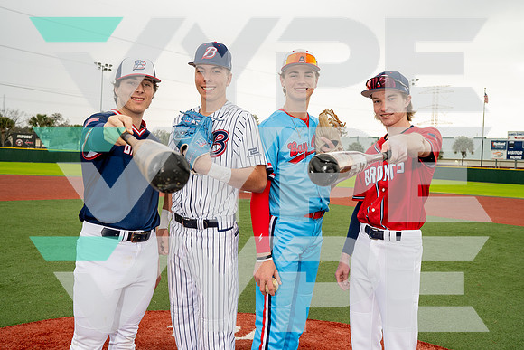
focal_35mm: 35
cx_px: 262
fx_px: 510
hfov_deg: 54.4
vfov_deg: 37.9
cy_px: 175
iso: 320
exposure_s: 1/250
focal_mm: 35
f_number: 6.3
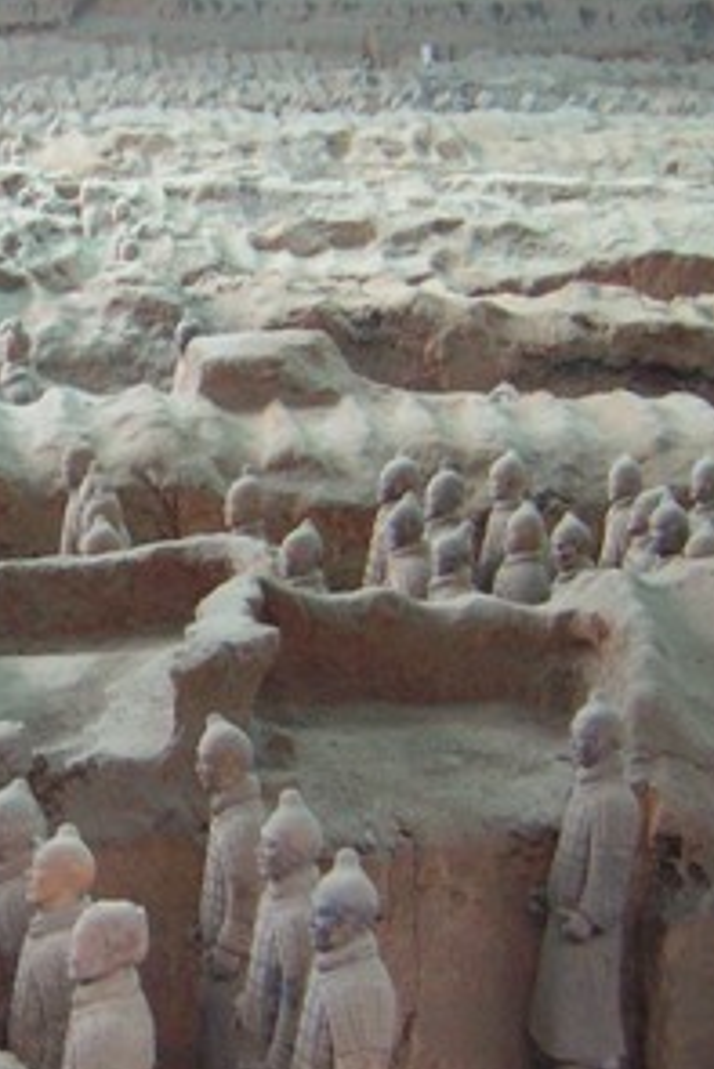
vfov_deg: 21.9
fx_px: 2763
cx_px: 47
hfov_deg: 14.5
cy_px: 540
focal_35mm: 93
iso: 152
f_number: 3.5
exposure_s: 1/5.7
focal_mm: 8.6
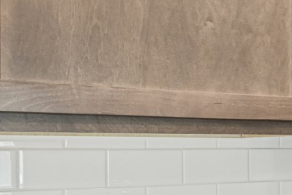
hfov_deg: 19.7
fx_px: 681
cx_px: 480
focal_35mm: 84
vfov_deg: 16.2
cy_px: 150
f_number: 8
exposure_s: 1/13
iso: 400
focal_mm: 21.5
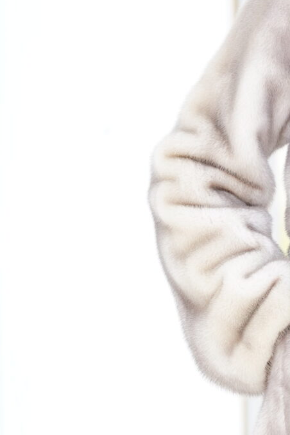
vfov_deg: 4.4
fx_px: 5655
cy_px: 376
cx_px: 260
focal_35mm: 468
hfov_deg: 2.9
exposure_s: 1/250
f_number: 2.8
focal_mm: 124
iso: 250
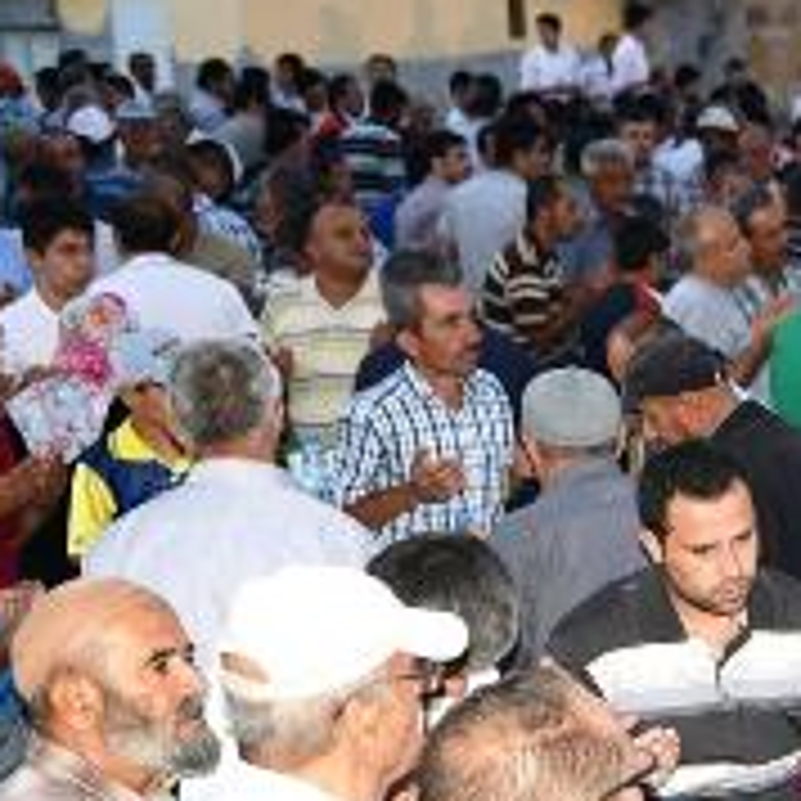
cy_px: 637
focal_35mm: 120
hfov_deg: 14.1
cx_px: 968
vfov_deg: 14.5
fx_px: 3142
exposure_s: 1/60
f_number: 4.5
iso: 800
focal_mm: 56
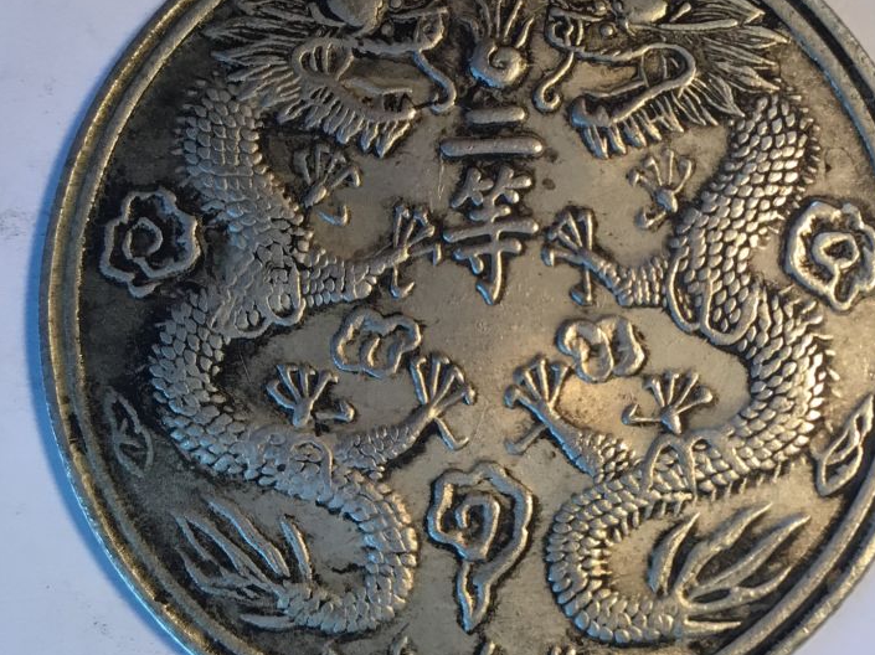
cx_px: 498
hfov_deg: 42.9
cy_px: 314
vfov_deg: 32.8
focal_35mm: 44
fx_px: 1112
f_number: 2.4
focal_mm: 3.3
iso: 50
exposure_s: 1/30
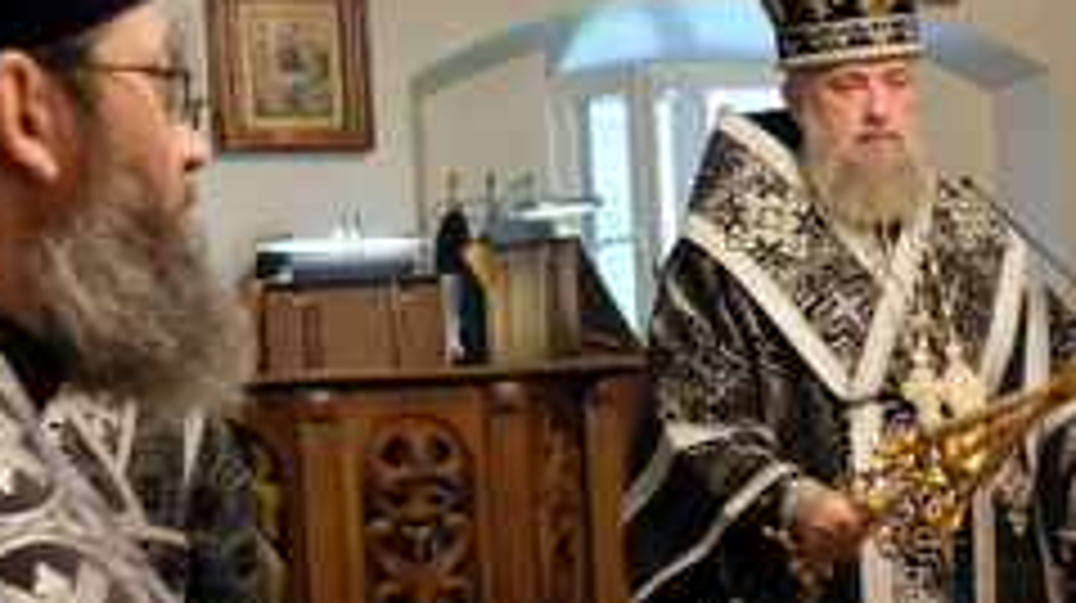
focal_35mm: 101
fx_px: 2879
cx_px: 1229
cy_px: 551
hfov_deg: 20.1
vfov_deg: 11.9
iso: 6400
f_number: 3.2
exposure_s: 1/125
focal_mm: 24.3
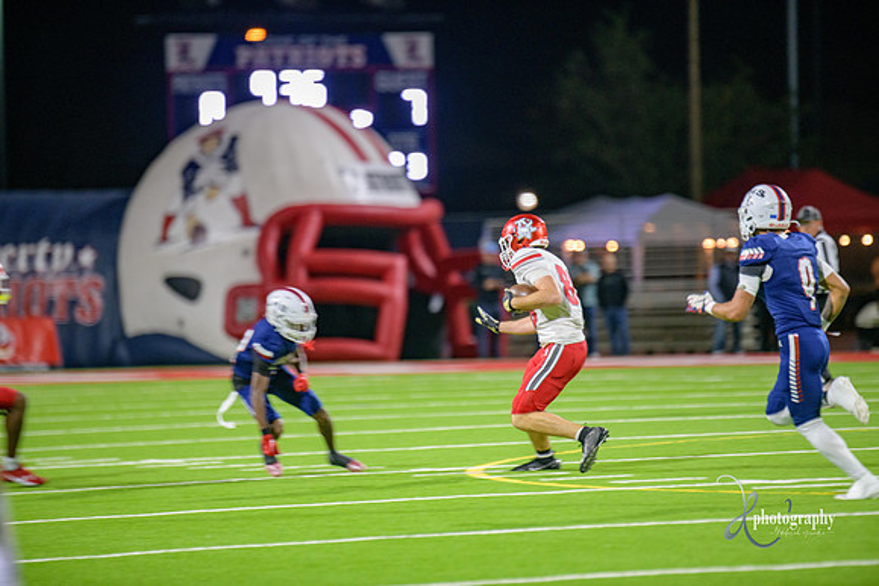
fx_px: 7326
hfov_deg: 6.9
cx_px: 440
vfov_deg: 4.6
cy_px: 293
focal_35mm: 300
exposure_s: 1/250
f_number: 2.8
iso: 2000
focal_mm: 300
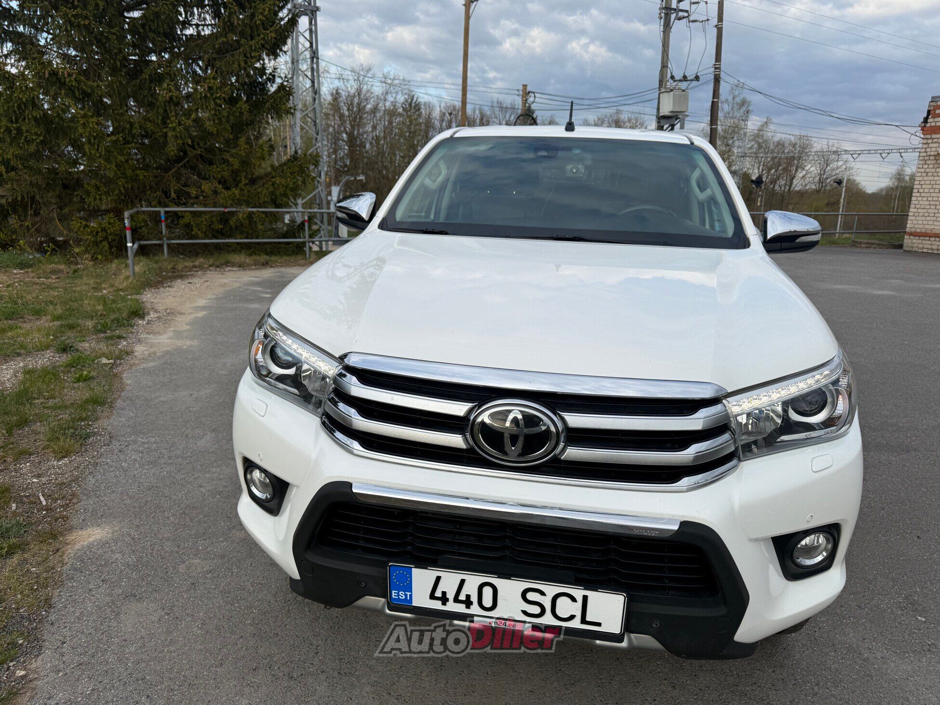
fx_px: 652
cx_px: 470
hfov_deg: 71.6
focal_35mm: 24
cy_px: 352
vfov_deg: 56.8
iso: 80
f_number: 1.78
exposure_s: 1/2703
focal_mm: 6.76
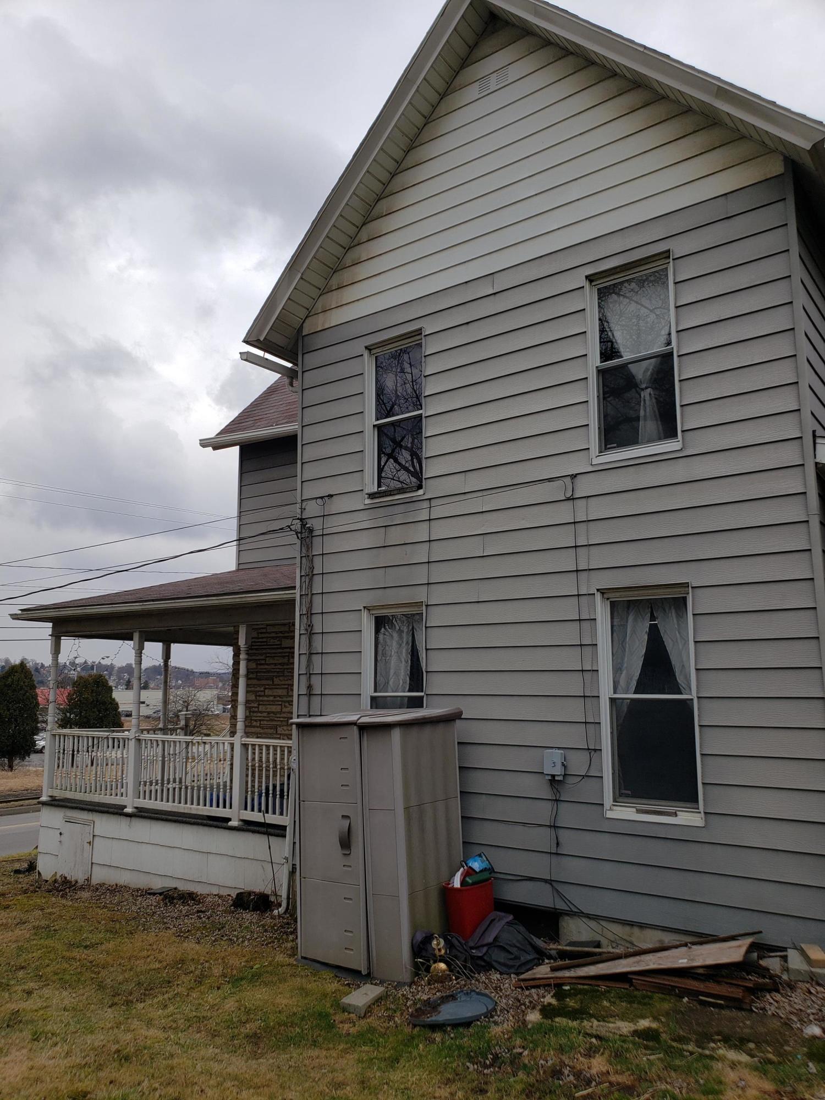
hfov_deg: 53.1
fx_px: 826
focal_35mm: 26
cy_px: 550
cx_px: 412
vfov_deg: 67.3
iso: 50
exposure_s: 1/1273
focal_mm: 4.3
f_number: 2.4
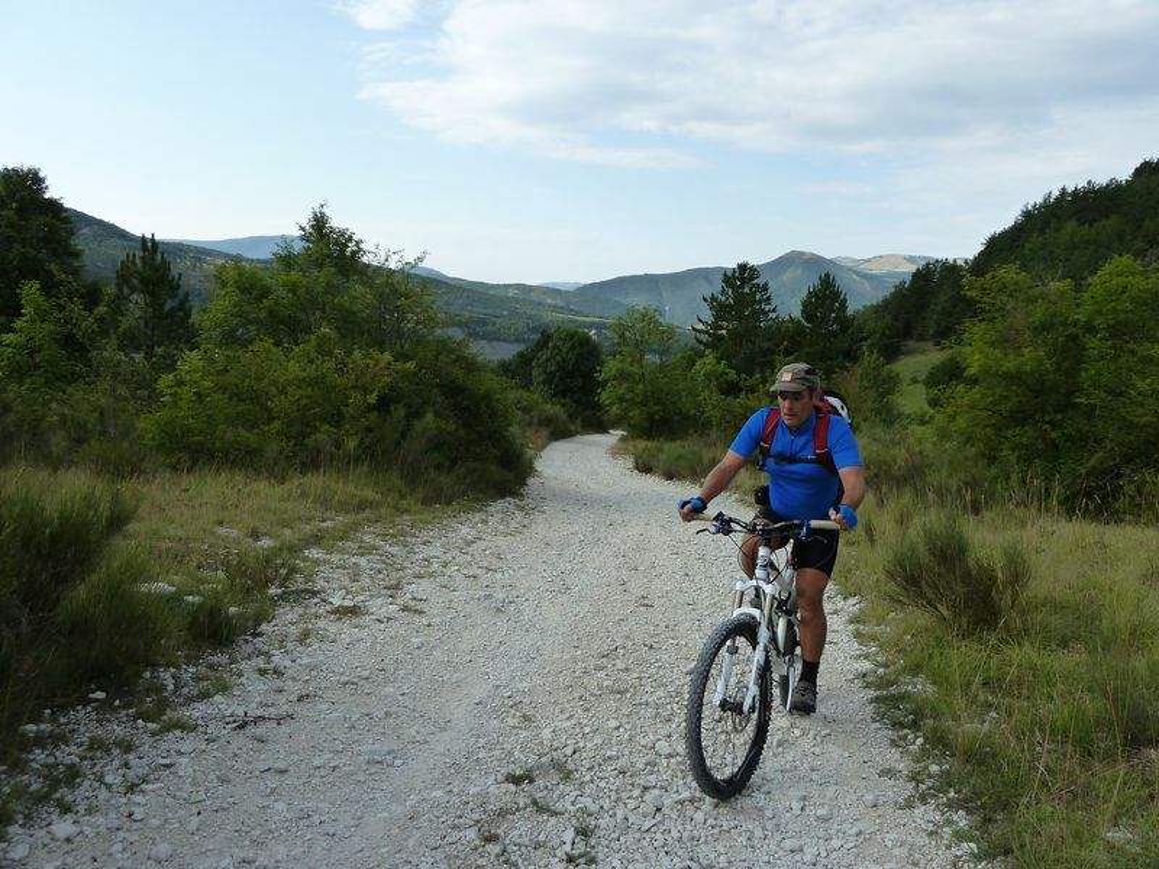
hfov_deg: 69.4
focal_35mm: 25
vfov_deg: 54.9
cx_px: 580
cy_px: 434
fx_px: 837
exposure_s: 1/400
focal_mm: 4.1
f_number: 4
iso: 125
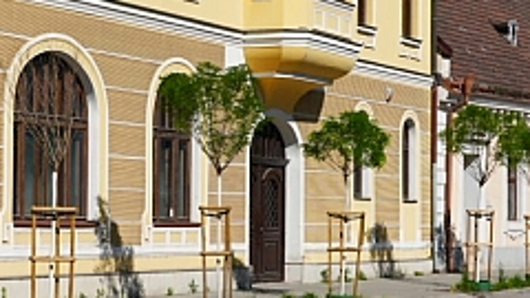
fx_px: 1476
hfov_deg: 20.2
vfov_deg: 11.5
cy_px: 173
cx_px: 137
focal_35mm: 105
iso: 100
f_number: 7.1
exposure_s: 1/320
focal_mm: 30
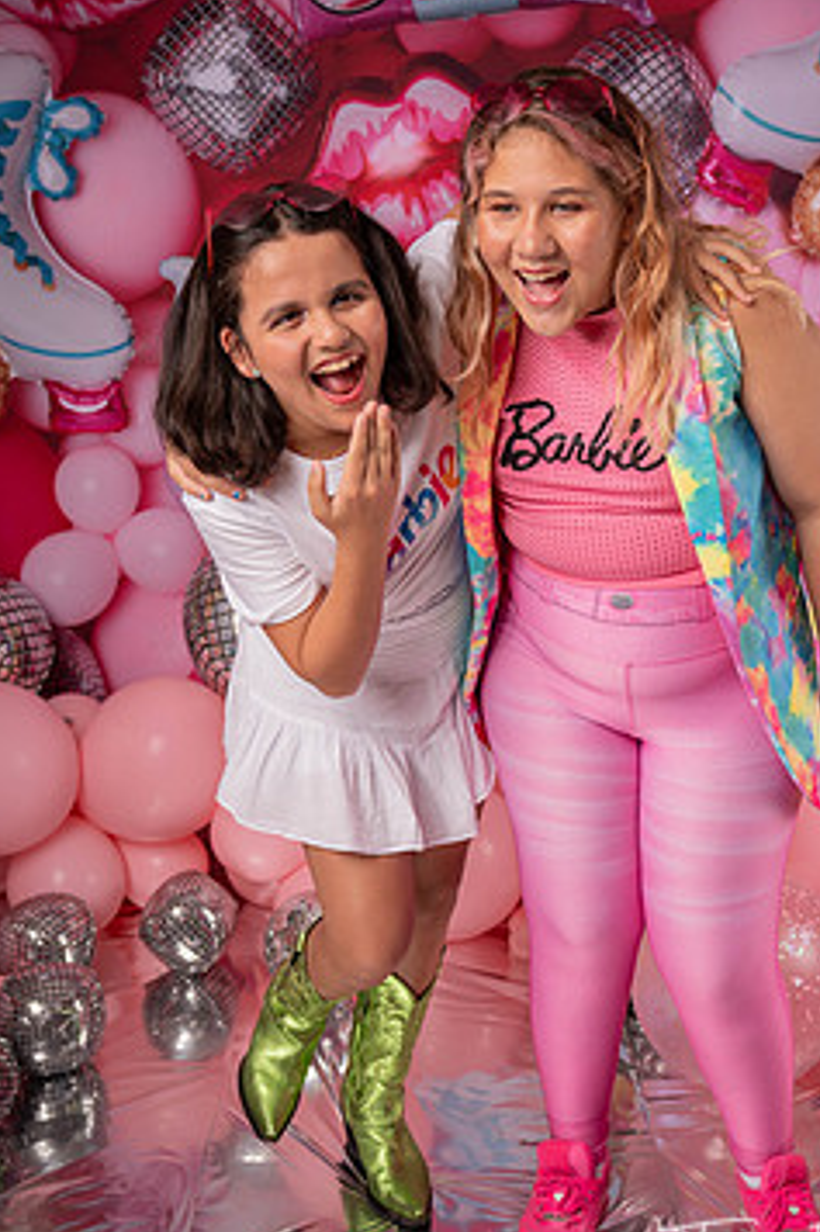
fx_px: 1470
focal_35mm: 43
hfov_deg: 31.0
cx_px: 512
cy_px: 616
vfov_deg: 45.4
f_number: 4.5
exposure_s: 1/100
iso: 125
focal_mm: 34
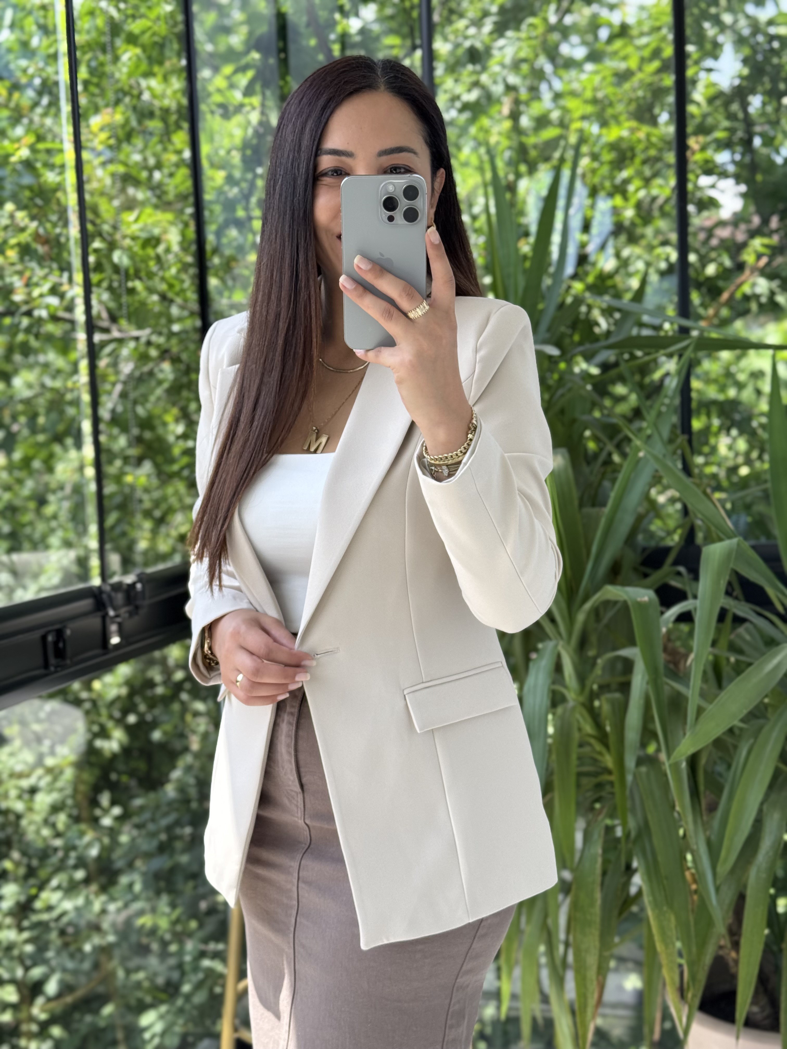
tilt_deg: -19.4
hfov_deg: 30.3
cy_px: 524
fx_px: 1455
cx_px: 394
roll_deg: +3.1
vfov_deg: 39.7
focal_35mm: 48
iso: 64
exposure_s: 1/271
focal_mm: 6.76
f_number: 1.78
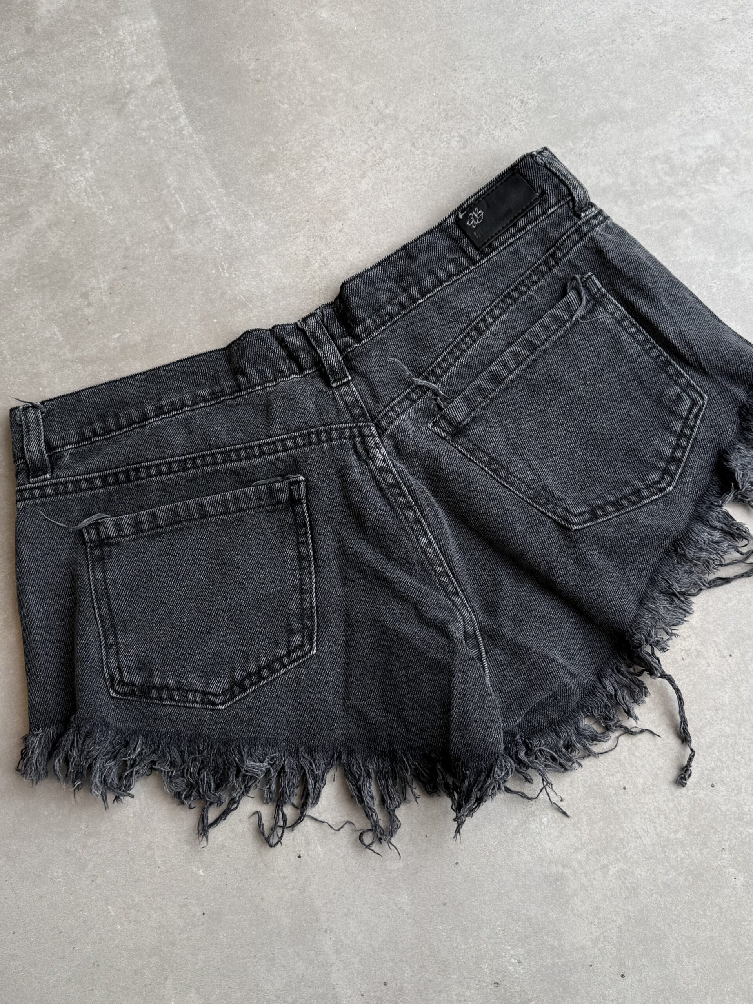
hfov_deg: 56.8
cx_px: 376
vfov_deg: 71.6
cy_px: 502
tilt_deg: -79.9
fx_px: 696
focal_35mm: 24
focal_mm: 6.76
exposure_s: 1/683
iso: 80
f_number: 1.78
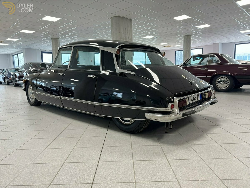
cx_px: 125
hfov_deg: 71.6
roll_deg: +1.3
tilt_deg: -7.5
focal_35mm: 24
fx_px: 173
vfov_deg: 56.8
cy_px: 94
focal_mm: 6.76
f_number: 1.78
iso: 160
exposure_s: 1/50
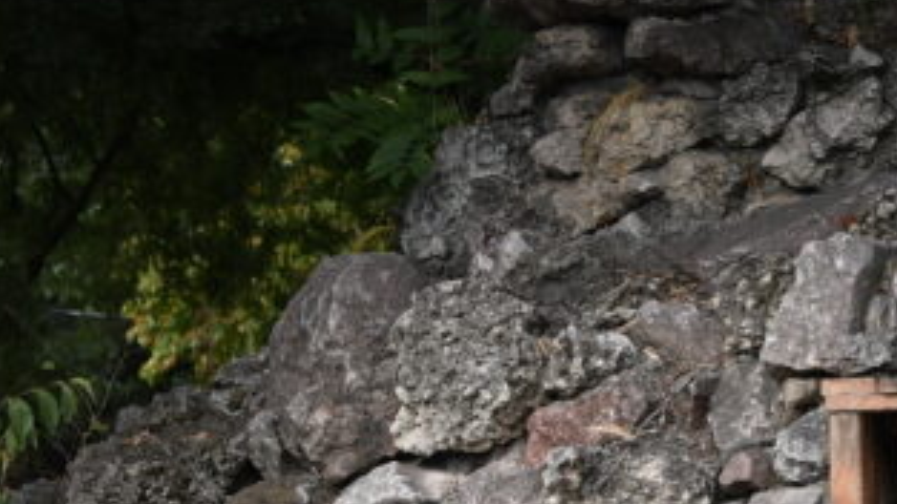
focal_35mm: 223
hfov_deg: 9.6
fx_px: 5304
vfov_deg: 5.4
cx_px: 719
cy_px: 202
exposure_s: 1/1000
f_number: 5.6
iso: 320
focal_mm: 65
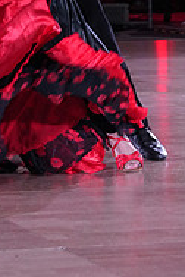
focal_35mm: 248
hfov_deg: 5.5
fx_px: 1912
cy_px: -128
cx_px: 4
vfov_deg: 8.1
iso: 2500
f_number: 5
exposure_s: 1/250
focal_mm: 81
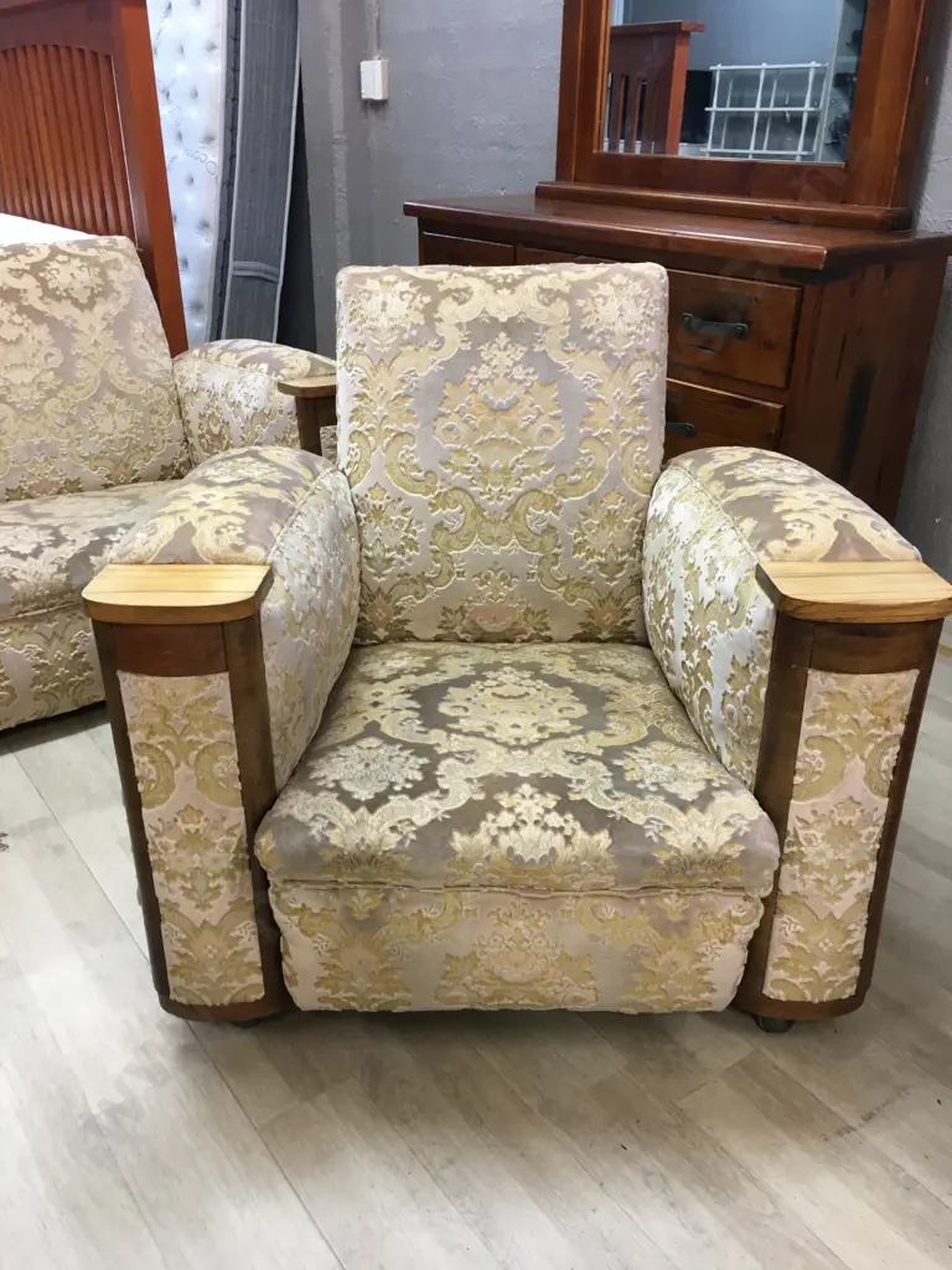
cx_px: 476
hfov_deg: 48.2
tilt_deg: -25.0
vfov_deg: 61.7
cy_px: 635
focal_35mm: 29
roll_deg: -0.6
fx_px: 1063
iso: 40
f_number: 2.2
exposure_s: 1/17
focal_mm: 4.15
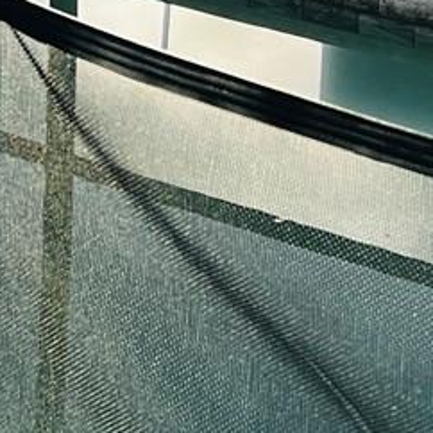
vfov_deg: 10.3
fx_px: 2151
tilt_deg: -6.6
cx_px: -268
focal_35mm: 152
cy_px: -539
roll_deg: -0.7
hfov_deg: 10.9
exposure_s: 1/1751
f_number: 1.5
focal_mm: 5.7
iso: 50
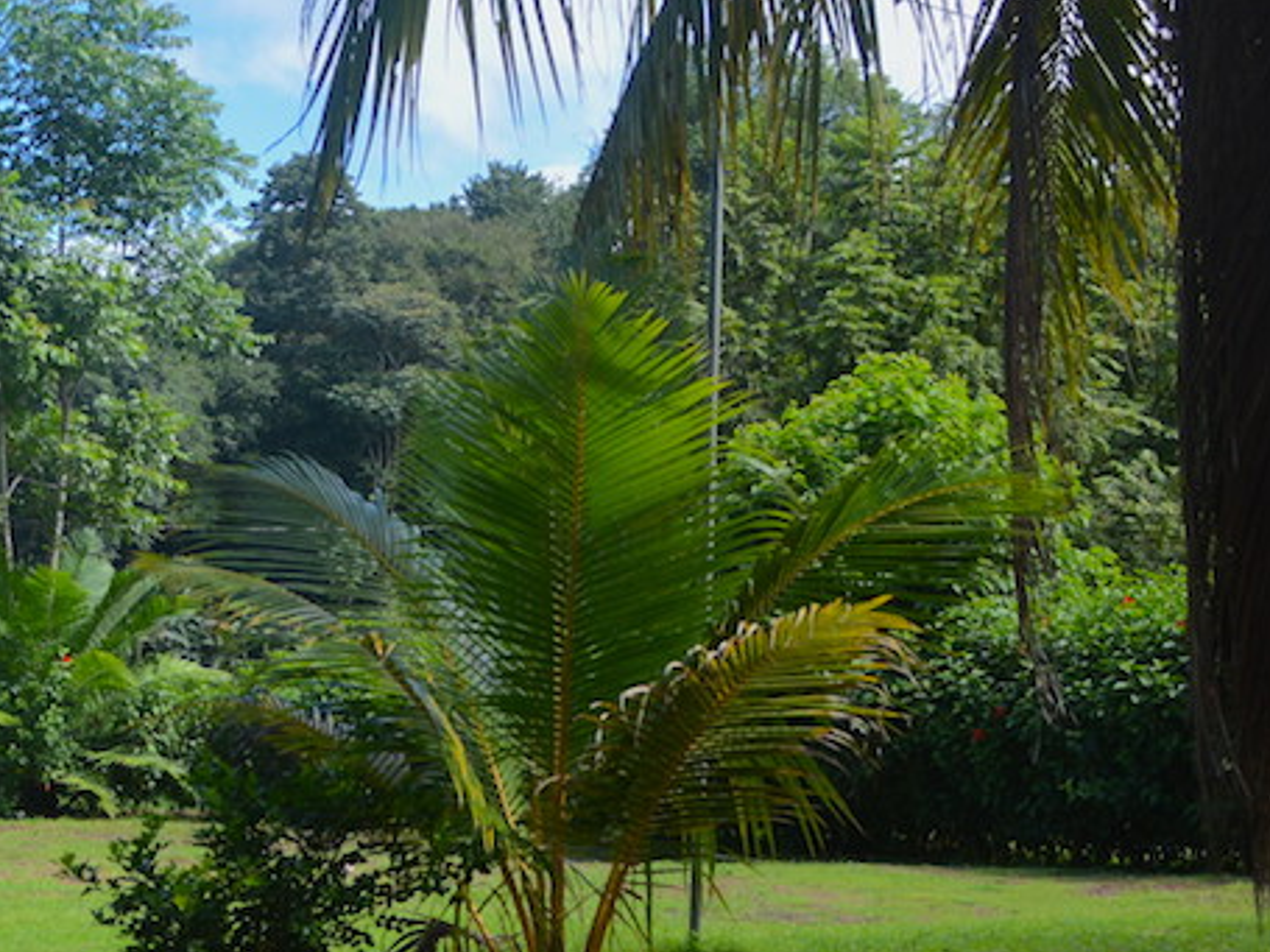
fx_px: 2678
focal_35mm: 73
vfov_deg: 20.1
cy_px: 602
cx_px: 36
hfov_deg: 25.5
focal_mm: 18
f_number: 4.5
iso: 400
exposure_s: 1/1250
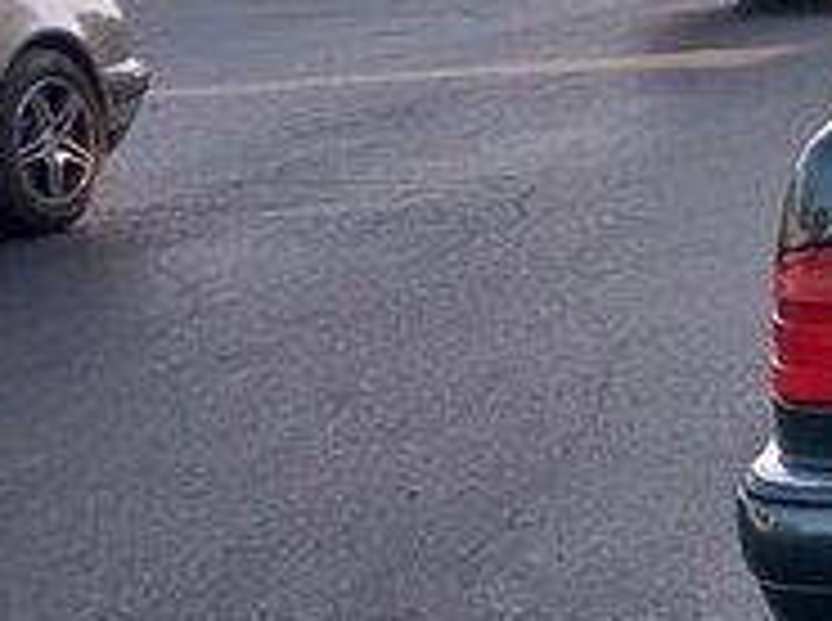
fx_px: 2231
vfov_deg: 15.6
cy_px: 61
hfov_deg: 17.6
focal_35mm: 93
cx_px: 1444
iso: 160
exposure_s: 1/100
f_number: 2.2
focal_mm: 3.81
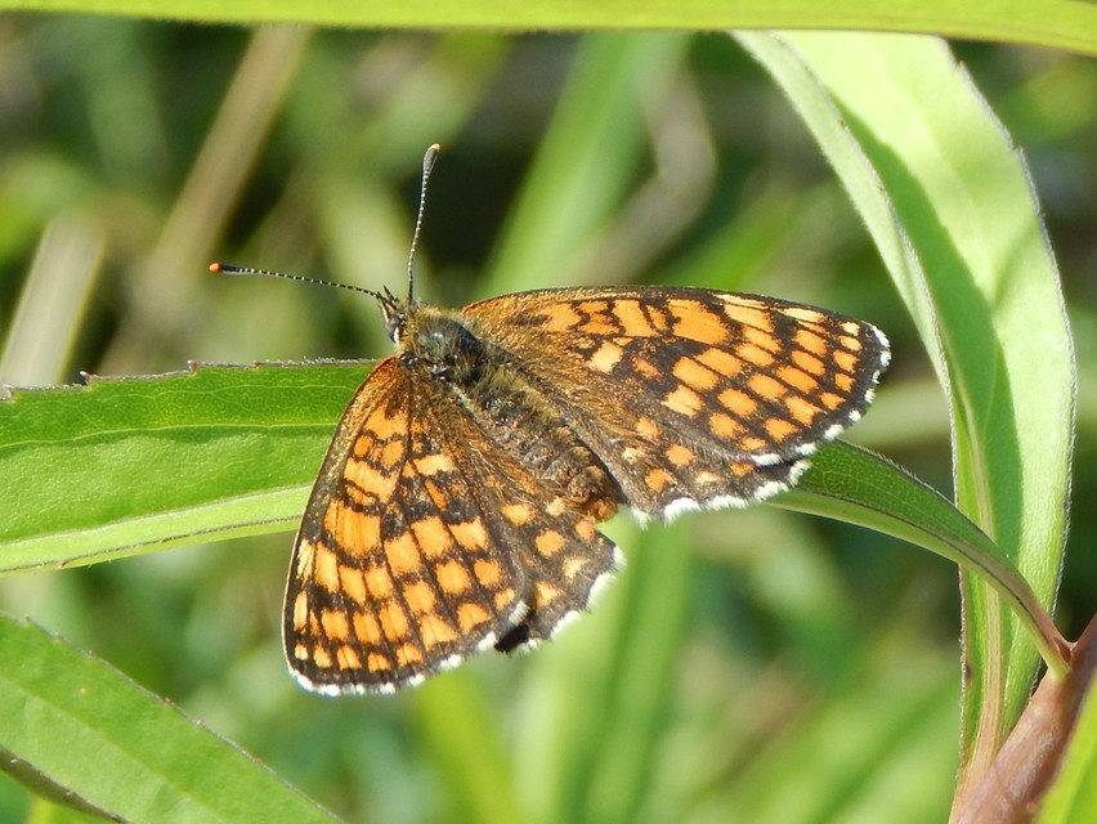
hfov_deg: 8.5
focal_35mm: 232
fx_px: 7356
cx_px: 548
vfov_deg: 6.4
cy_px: 412
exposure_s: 1/200
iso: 125
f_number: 5.6
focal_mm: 41.7
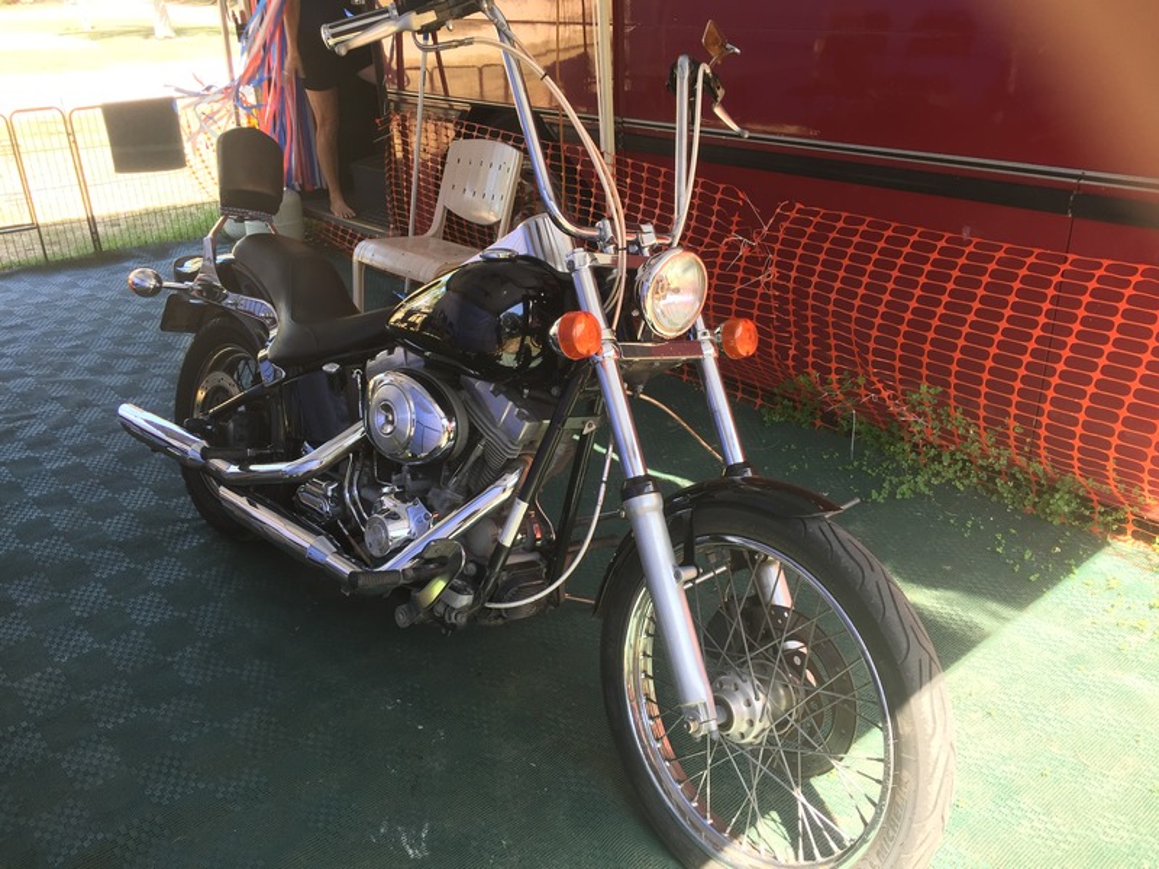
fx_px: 971
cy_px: 434
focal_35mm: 29
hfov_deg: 61.7
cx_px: 580
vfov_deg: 48.2
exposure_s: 1/100
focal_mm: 4.15
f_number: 2.2
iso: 32
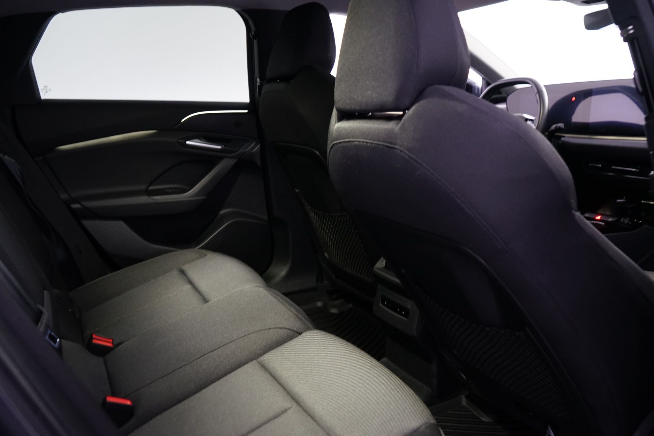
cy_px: 201
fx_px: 581
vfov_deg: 41.1
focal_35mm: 32
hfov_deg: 58.7
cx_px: 350
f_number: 4.5
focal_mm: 24
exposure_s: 1/8
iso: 1600
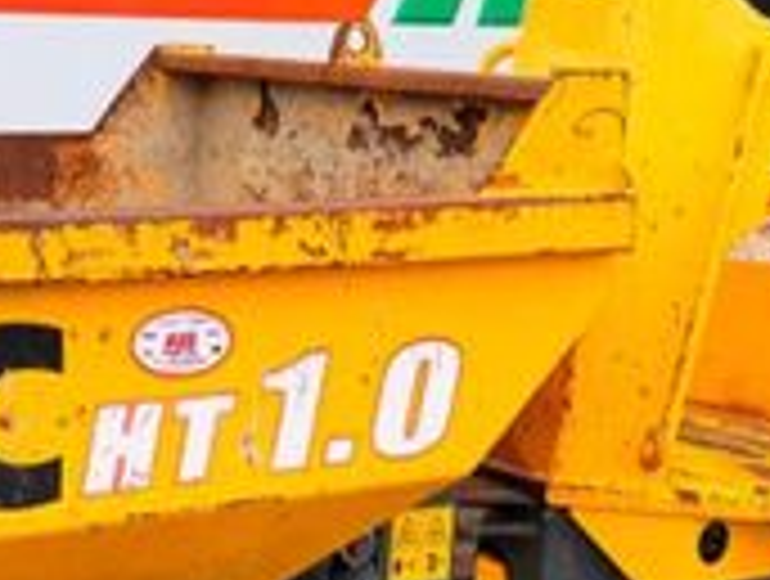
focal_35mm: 84
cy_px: 409
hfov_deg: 23.2
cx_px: 315
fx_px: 1872
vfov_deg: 17.6
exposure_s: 1/772
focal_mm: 6.76
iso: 80
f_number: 1.78
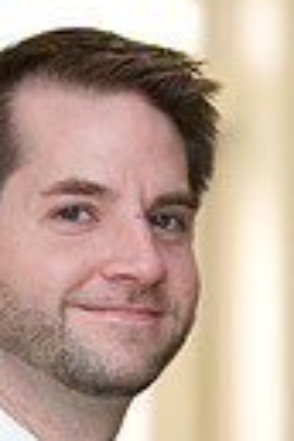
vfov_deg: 5.7
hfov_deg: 3.8
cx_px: 356
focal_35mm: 359
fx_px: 4397
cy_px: 554
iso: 800
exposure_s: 1/160
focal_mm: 80
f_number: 2.8
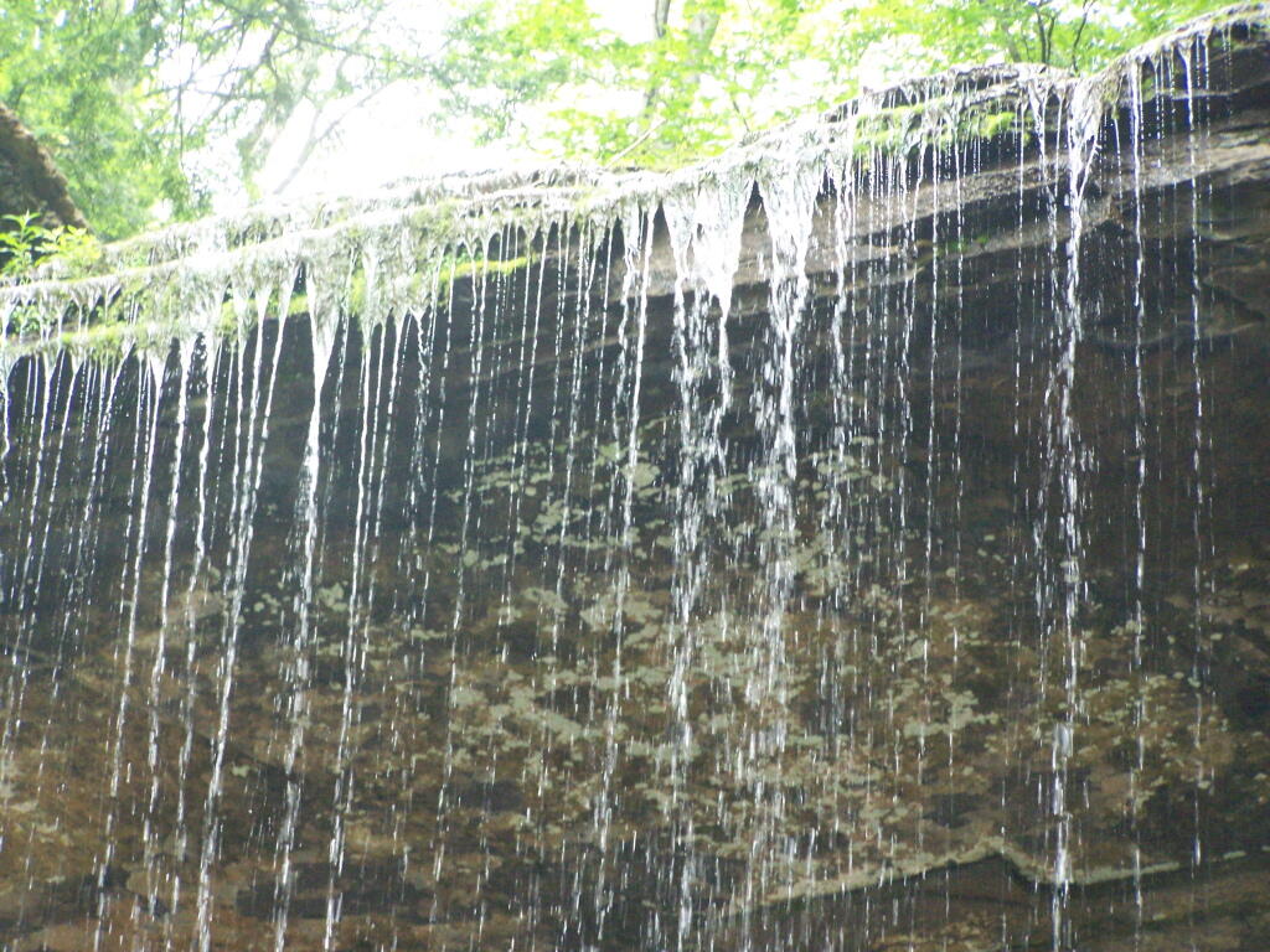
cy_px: 476
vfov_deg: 9.3
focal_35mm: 159
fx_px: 5833
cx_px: 635
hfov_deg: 12.4
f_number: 3.6
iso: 400
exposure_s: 1/60
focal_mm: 26.4
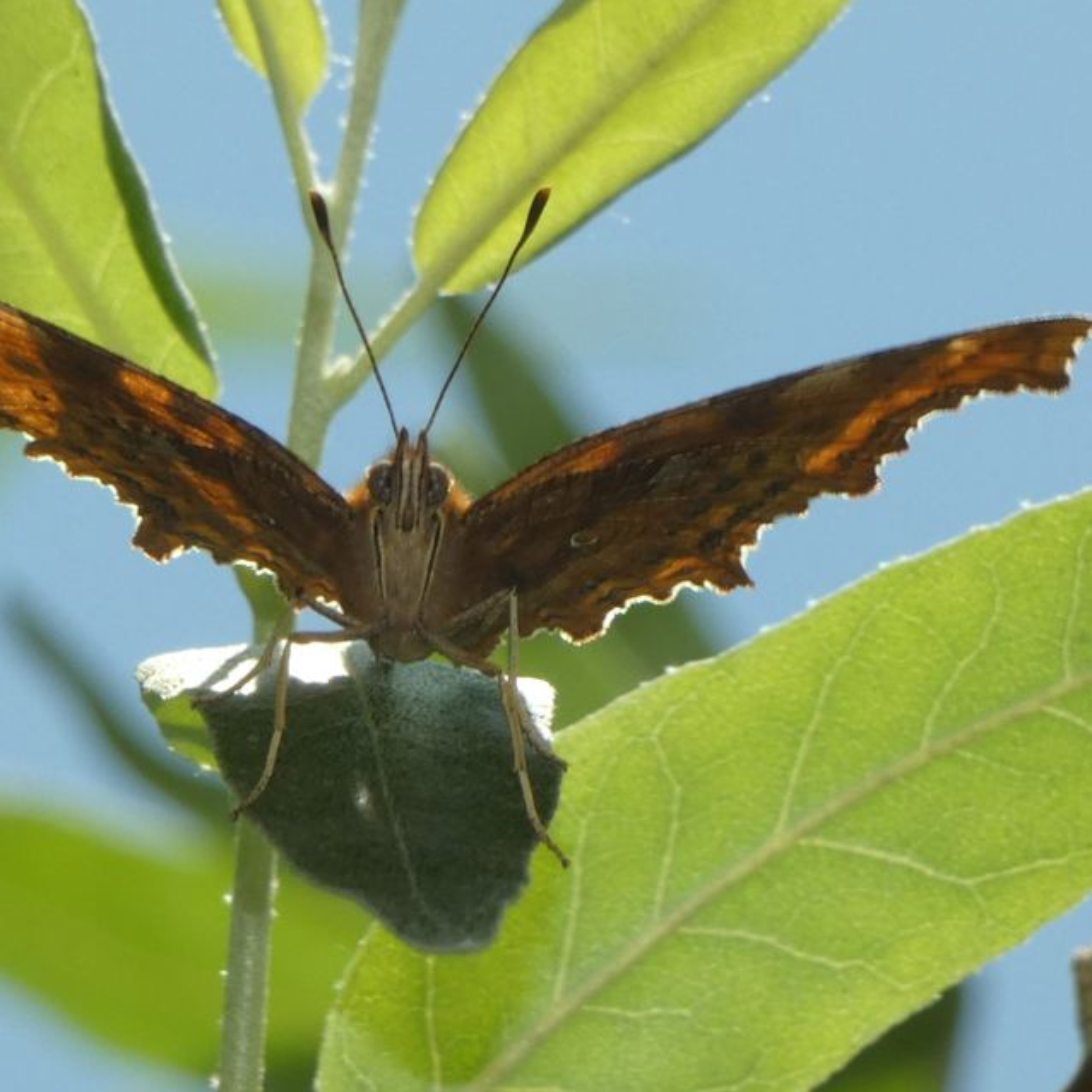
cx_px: 429
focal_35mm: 506
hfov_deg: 3.5
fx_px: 18059
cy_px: 546
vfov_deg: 3.5
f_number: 5.6
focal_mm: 76.7
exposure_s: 1/160
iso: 80
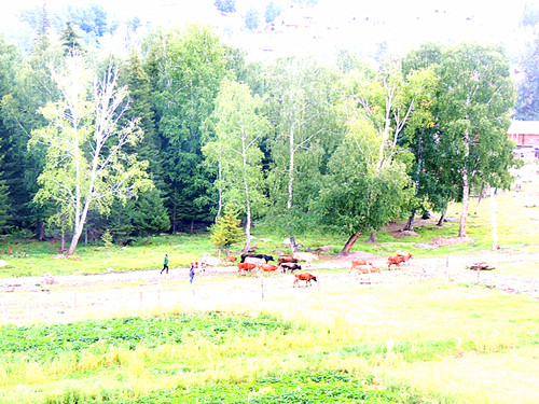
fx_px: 1557
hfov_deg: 19.6
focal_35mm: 100
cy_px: 202
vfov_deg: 14.8
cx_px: 270
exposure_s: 1/30
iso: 400
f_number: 4.1
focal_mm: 17.8
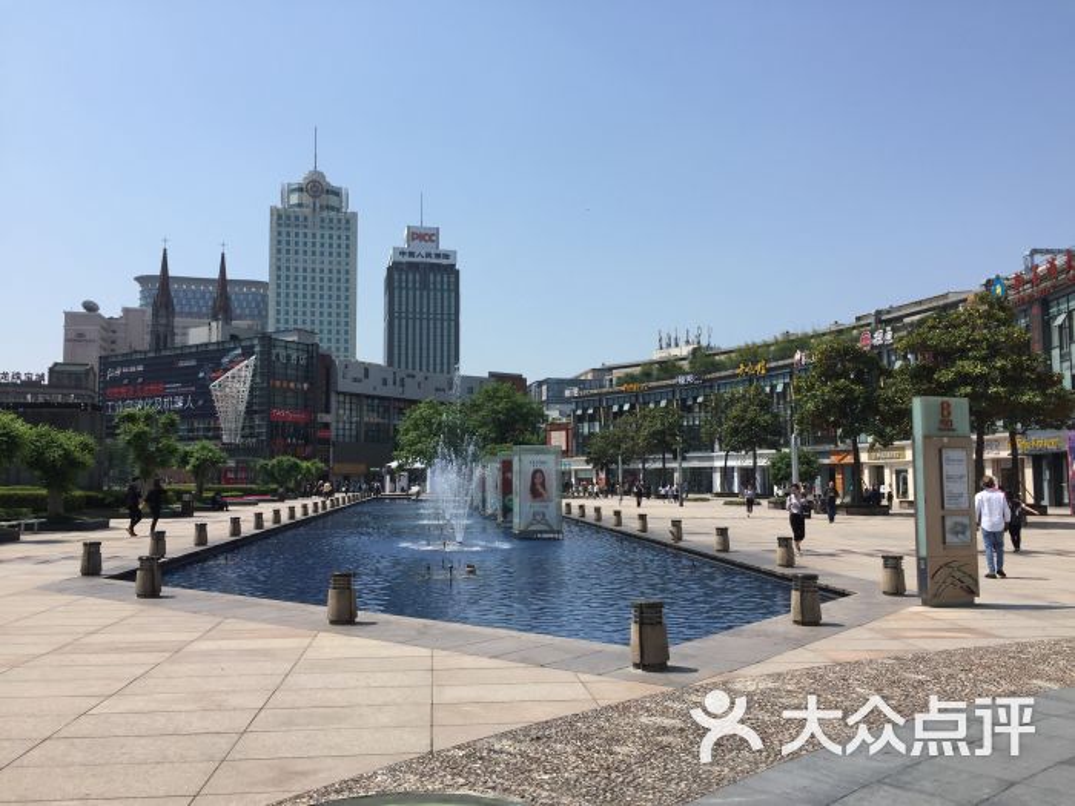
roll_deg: -0.4
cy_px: 403
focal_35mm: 29
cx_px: 538
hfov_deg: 61.7
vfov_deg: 48.2
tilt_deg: +5.1
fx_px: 901
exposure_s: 1/2326
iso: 32
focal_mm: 4.15
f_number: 2.2
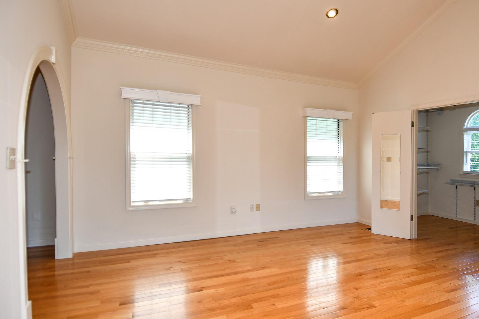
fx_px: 279
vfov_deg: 59.5
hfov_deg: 80.7
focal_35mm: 21
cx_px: 275
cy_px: 168
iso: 200
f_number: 4.5
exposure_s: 1/80
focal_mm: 12
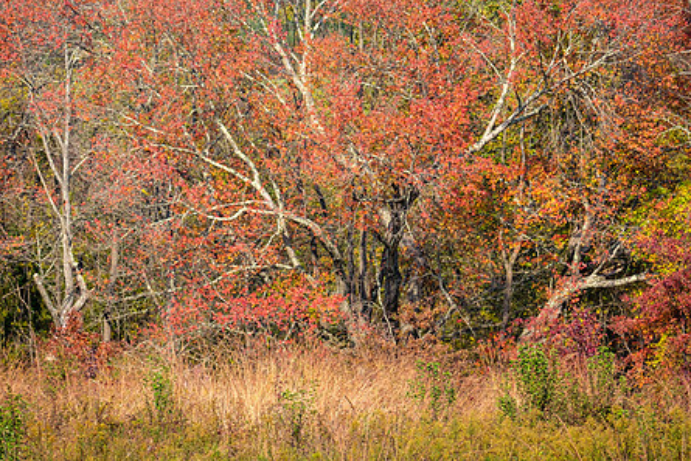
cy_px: 168
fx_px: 5357
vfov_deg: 4.9
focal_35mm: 279
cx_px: 368
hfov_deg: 7.4
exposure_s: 1/800
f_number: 8
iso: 320
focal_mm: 140
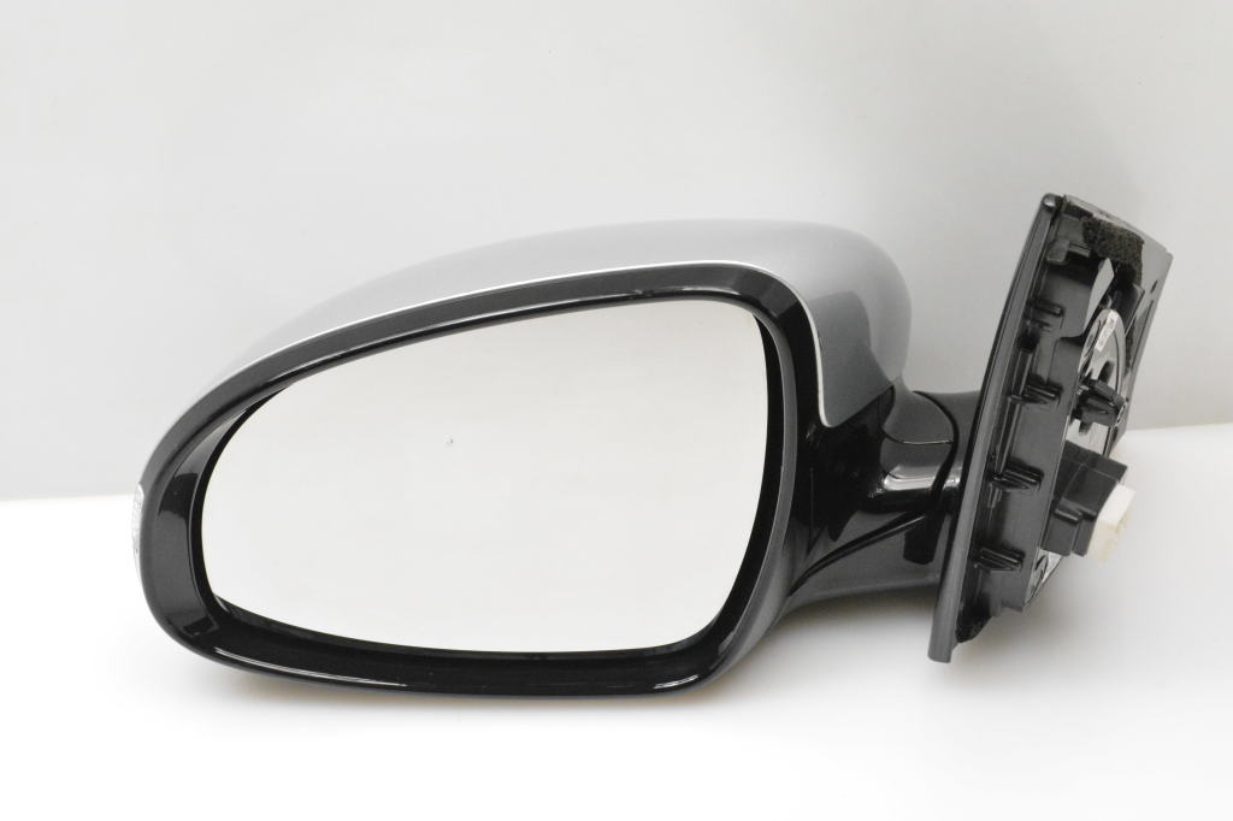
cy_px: 410
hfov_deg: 24.6
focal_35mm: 82
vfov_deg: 16.5
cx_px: 616
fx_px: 2825
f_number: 9
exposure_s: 1/320
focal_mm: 55
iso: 6400
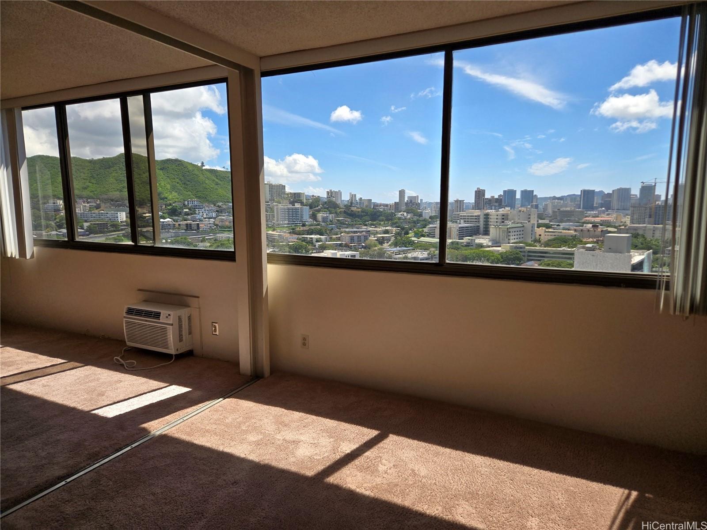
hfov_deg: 73.9
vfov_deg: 58.9
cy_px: 265
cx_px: 354
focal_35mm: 23
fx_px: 470
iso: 80
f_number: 1.8
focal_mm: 5.4
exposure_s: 1/2463
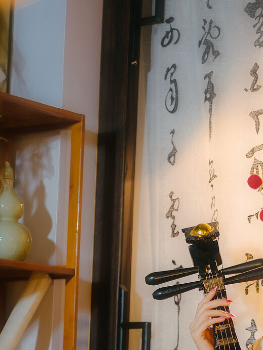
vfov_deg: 15.5
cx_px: 287
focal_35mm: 125
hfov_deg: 11.7
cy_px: 342
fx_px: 1266
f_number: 1.8
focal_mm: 50
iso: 100
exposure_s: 1/125
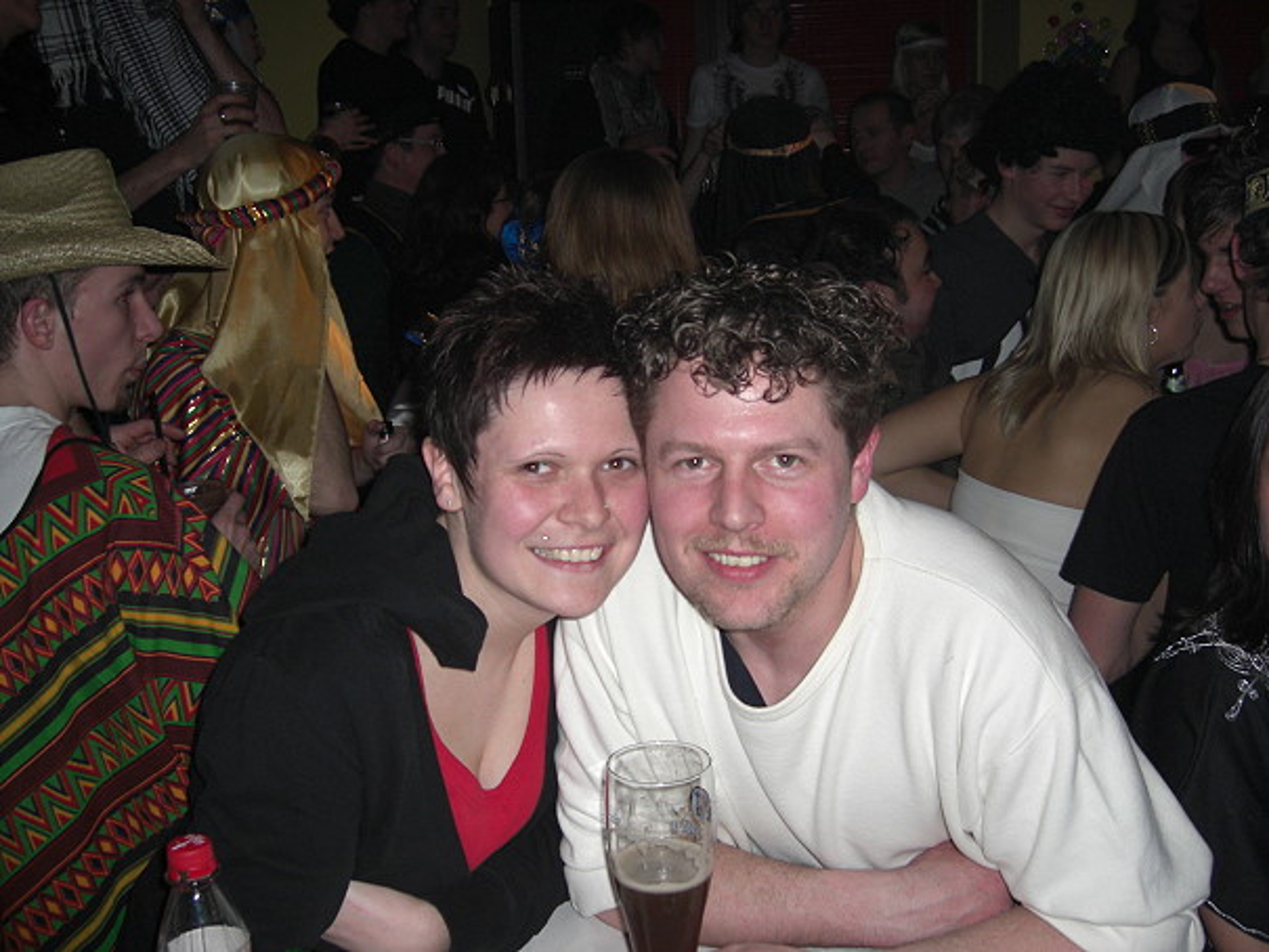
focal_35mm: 38
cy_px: 476
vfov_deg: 37.7
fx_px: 1393
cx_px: 634
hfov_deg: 49.0
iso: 200
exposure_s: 1/60
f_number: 2.8
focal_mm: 7.9
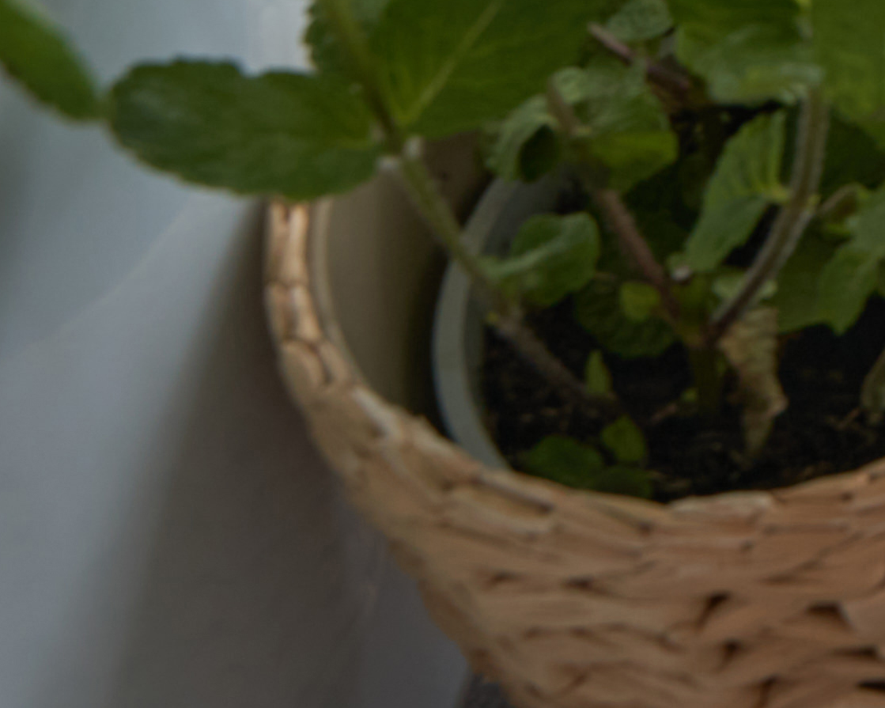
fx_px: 4086
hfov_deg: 10.4
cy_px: -847
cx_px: 2215
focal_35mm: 156
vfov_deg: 9.1
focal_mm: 31
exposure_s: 1/160
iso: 200
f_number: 9
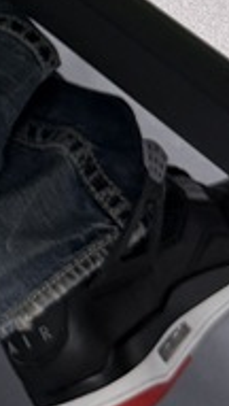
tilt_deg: -38.1
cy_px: -234
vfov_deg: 14.2
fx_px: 1505
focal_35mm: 140
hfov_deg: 7.8
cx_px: -401
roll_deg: -1.6
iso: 80
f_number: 1.78
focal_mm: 6.76
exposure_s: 1/100
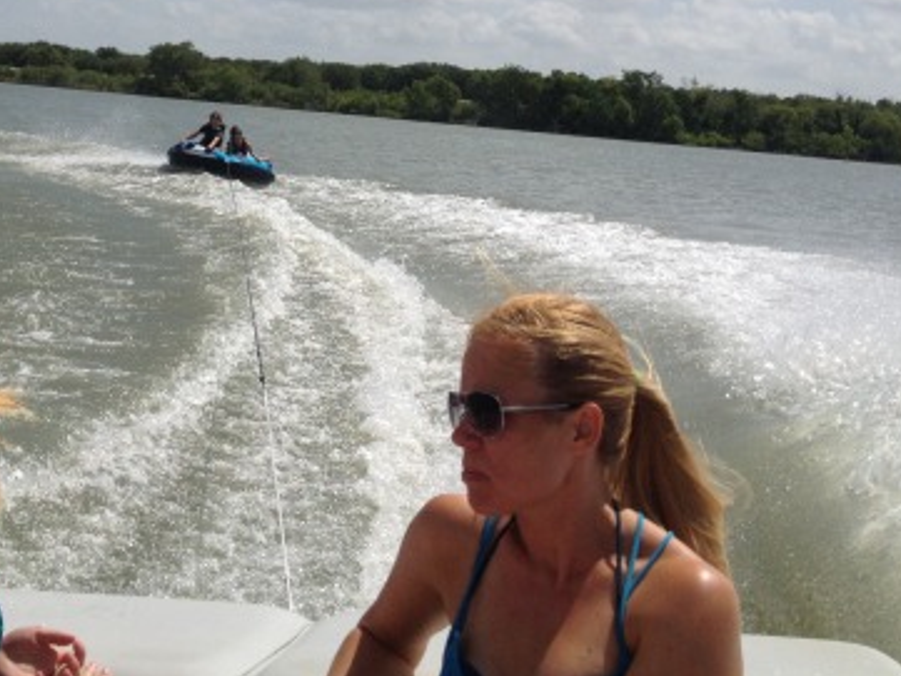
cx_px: 334
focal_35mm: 62
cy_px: 82
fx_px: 1614
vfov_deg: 23.1
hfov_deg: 31.0
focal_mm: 4.28
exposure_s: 1/4608
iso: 50
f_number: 2.4
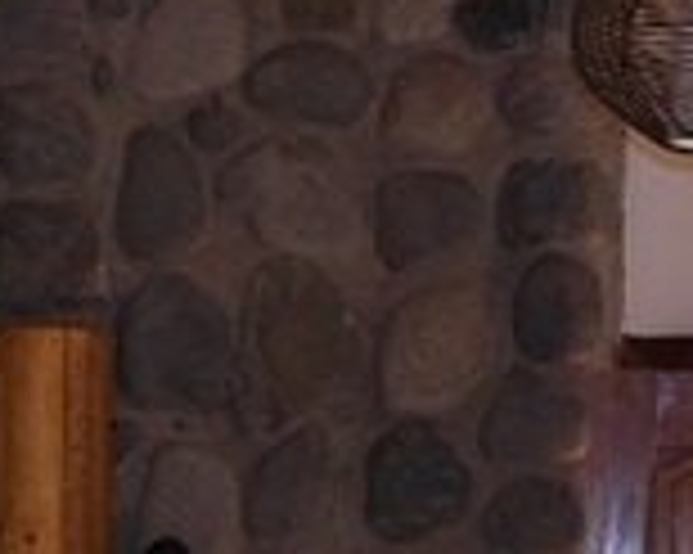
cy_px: 712
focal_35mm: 146
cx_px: 513
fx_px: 2993
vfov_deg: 10.4
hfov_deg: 13.2
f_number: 4
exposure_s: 1/100
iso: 200
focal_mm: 20
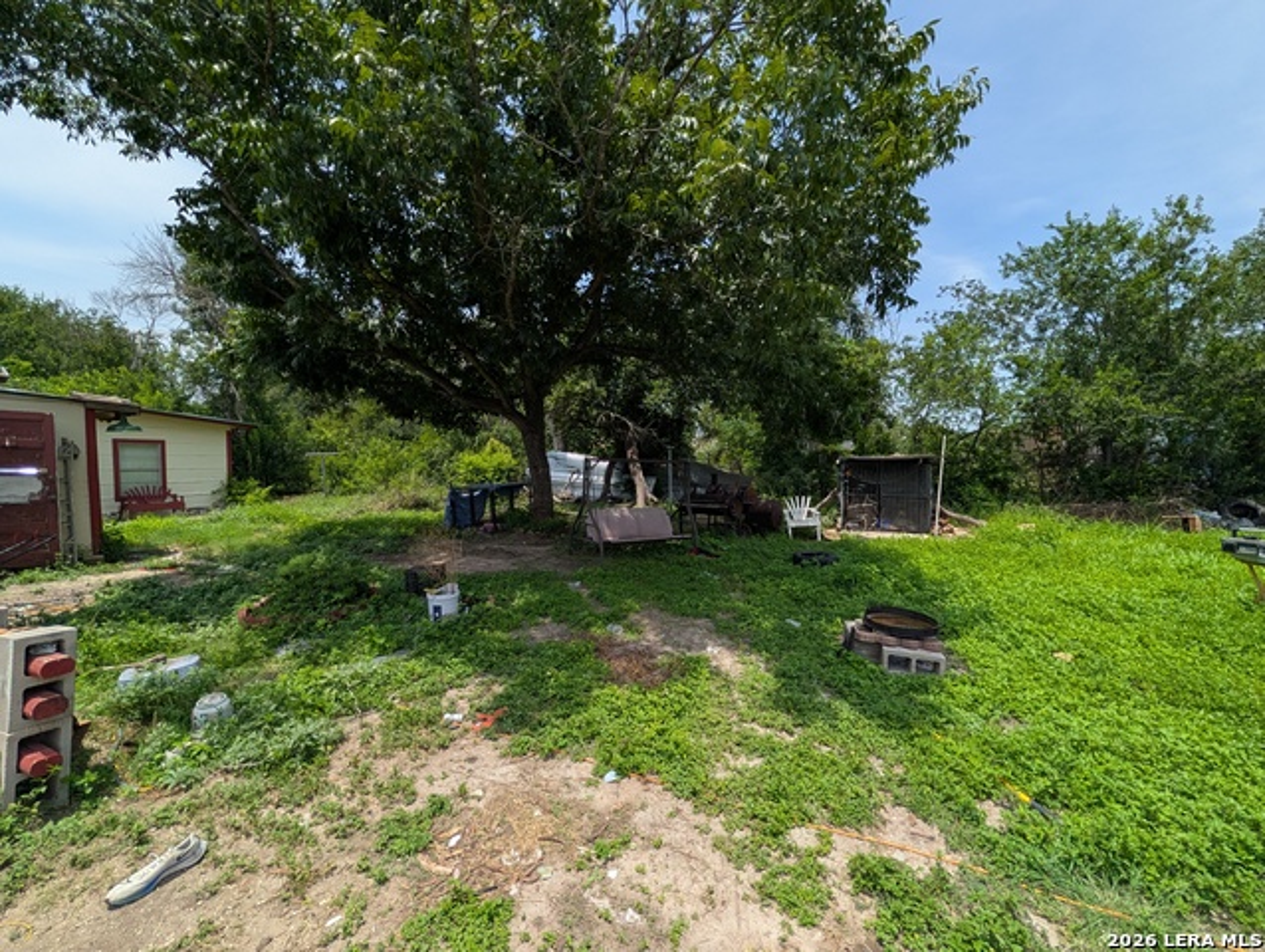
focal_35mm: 12
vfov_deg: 94.6
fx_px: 439
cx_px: 632
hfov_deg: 110.5
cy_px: 476
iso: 50
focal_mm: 2.02
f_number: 1.7
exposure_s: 1/2439
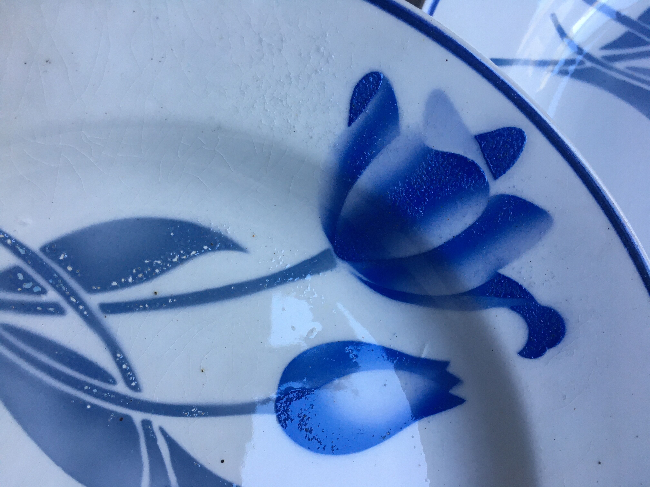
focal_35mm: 29
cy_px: 244
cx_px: 325
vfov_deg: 48.2
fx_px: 545
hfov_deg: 61.7
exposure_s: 1/33
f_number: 2.2
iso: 40
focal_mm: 4.15
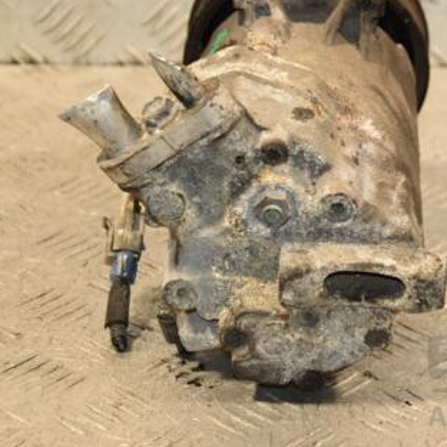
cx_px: 401
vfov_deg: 12.3
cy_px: 166
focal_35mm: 142
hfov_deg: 12.2
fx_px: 2075
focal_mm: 58
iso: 800
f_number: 5
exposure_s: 1/160
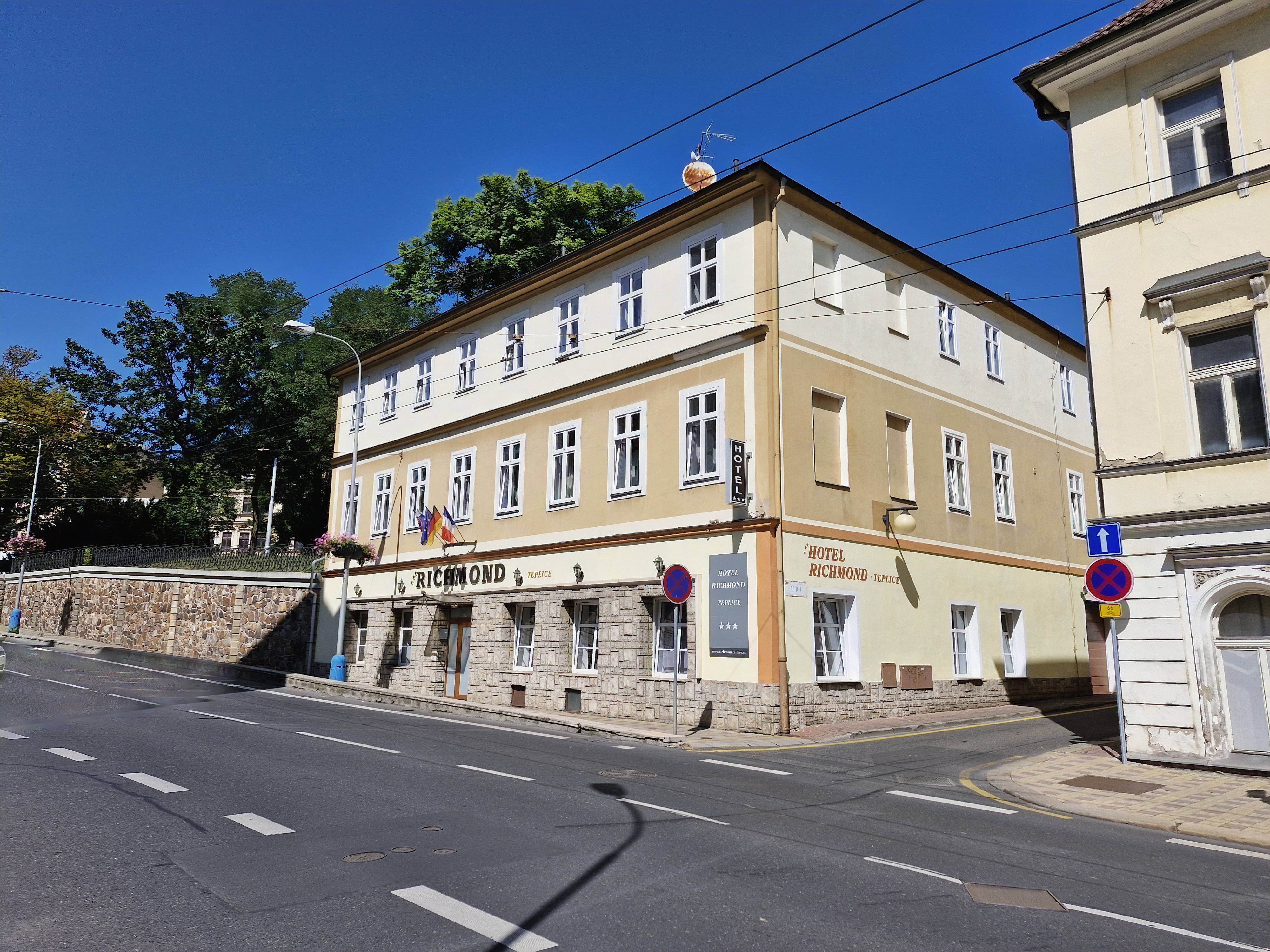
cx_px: 635
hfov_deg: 73.9
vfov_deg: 58.9
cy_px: 476
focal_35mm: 23
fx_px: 844
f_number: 1.8
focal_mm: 5.54
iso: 50
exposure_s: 1/3333
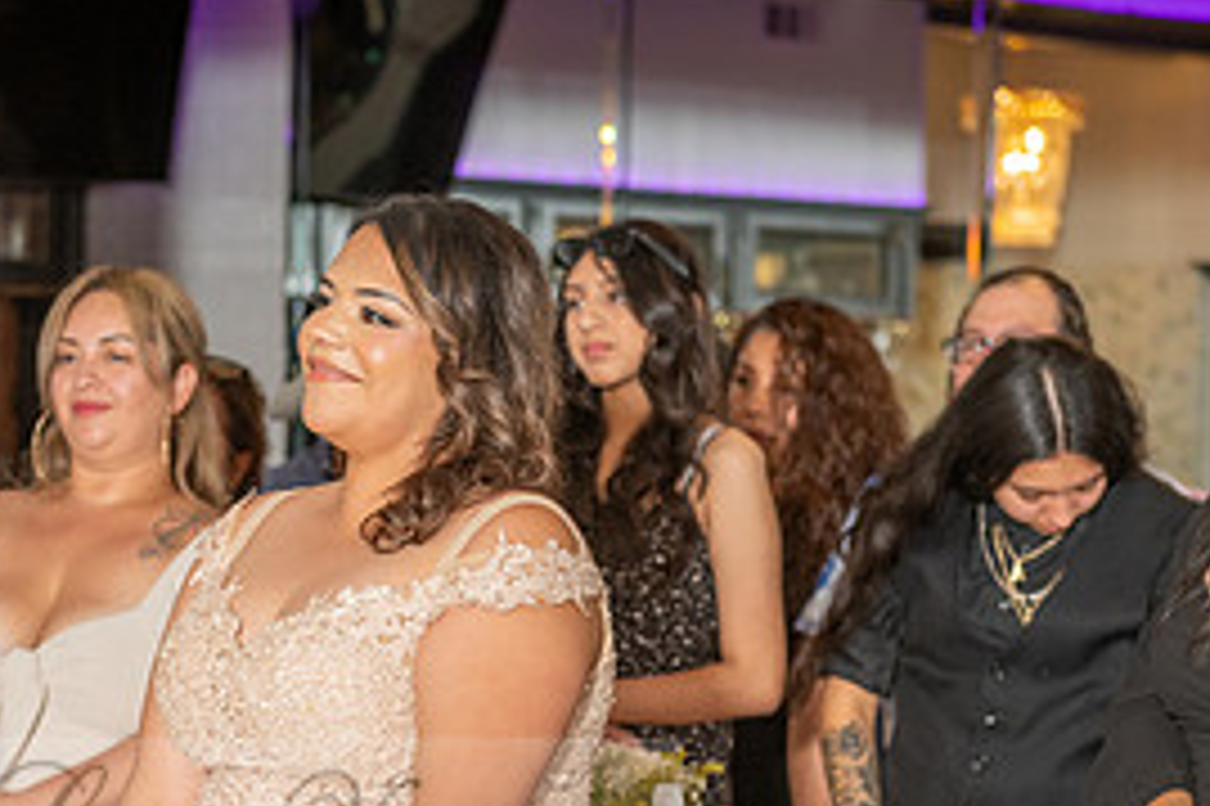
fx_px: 5072
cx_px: 301
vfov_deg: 9.0
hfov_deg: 13.6
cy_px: 844
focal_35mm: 151
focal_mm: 70
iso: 500
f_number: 4.5
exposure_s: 1/200
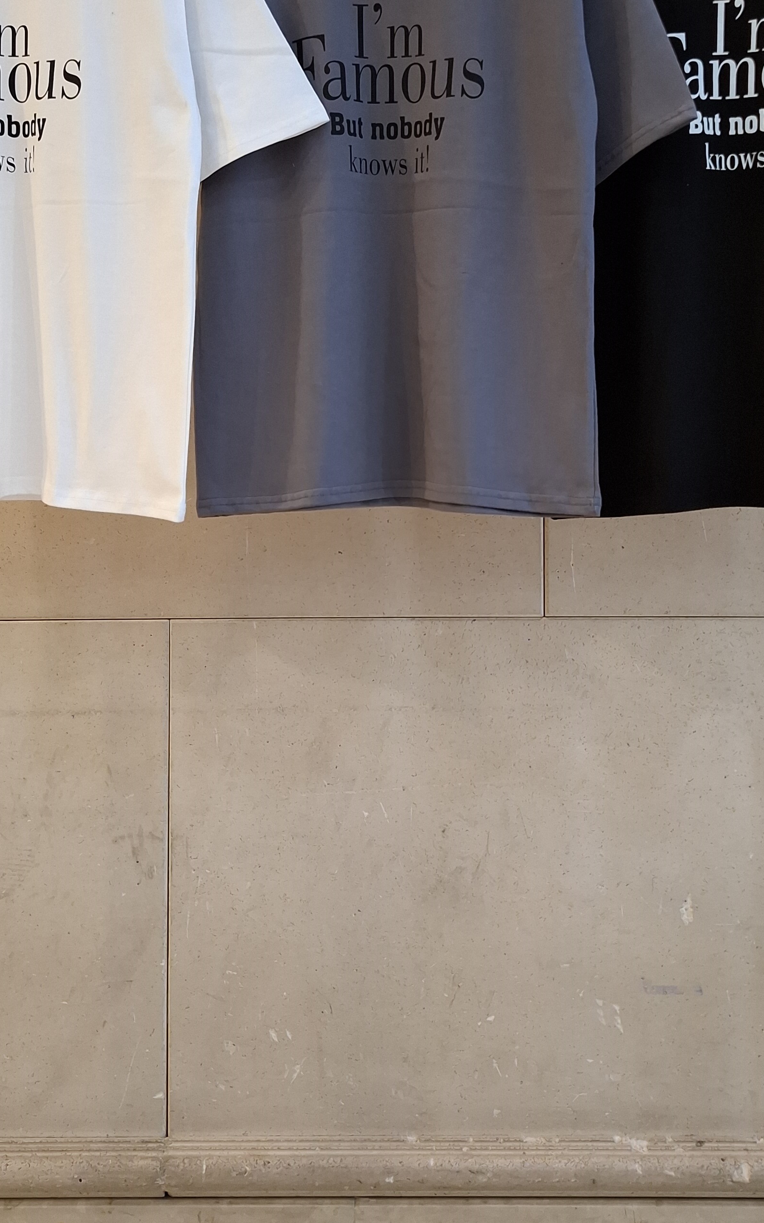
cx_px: 404
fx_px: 1399
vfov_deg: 47.0
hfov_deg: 30.5
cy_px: 498
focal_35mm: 42
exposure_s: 1/120
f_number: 1.8
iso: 250
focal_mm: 5.23
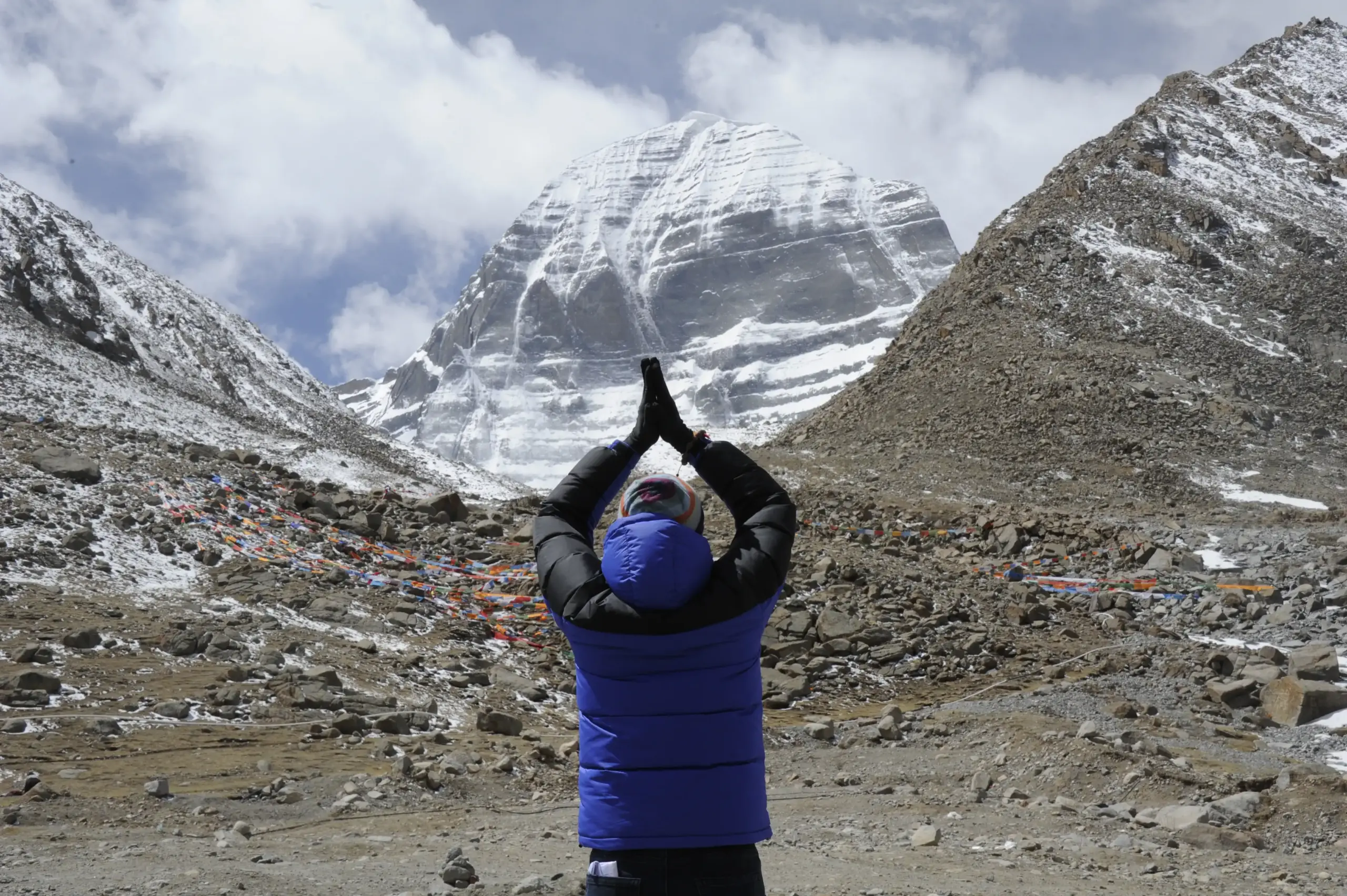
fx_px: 1869
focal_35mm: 50
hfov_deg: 39.6
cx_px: 674
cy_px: 448
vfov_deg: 27.0
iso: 1250
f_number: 18
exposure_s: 1/1250
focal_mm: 50
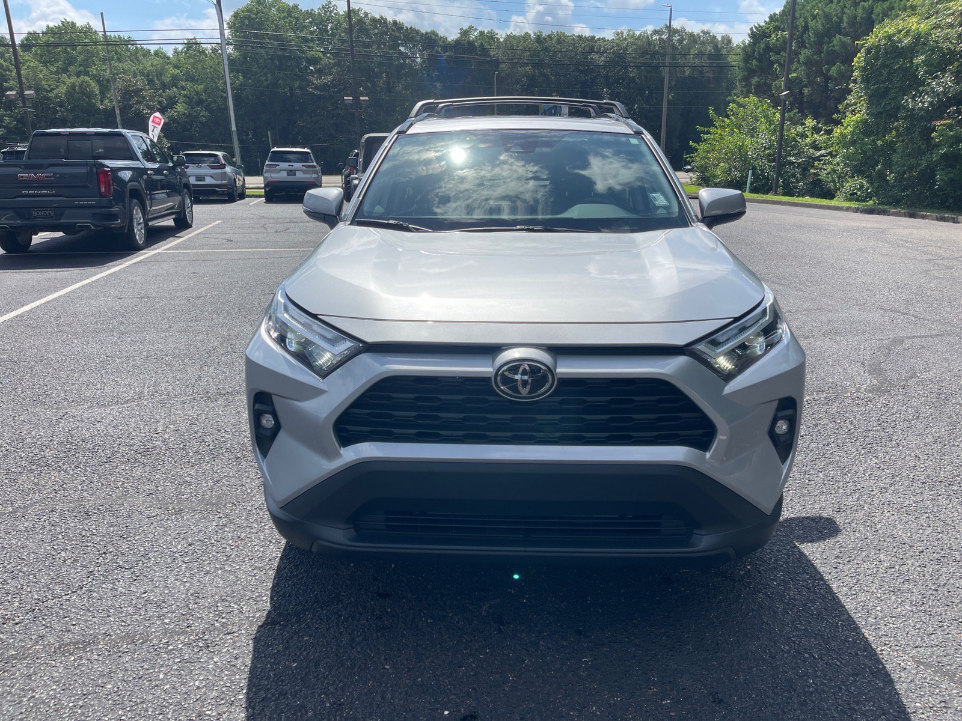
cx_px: 481
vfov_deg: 53.1
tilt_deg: -17.4
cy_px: 360
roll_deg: +2.2
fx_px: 723
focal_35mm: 26
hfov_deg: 67.3
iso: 32
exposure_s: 1/3663
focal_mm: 5.1
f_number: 1.6
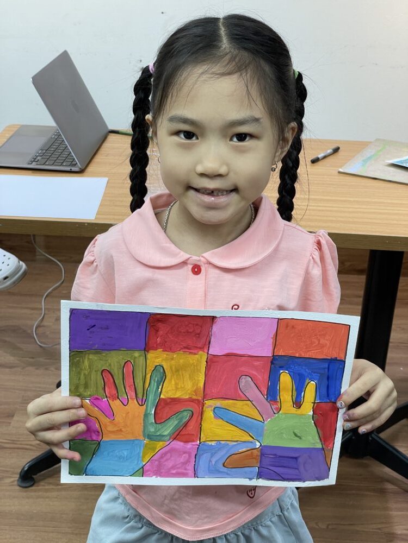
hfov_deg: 28.0
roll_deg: -3.2
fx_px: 817
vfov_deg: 36.8
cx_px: 204
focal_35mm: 52
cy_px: 272
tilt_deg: -24.5
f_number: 2
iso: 50
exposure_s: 1/100
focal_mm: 6
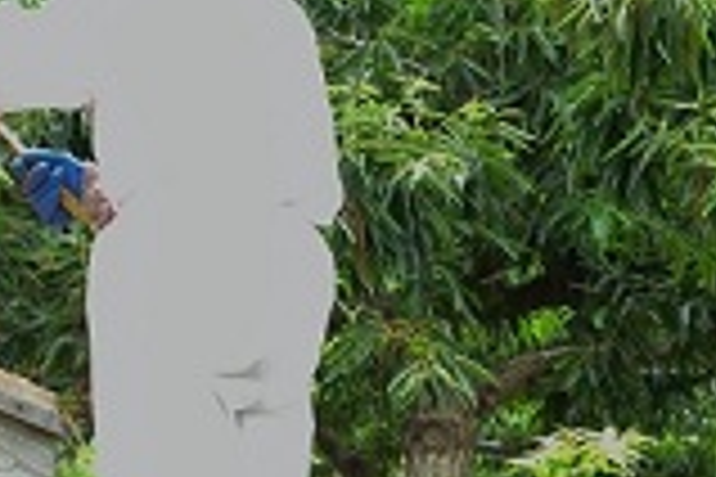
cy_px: 94
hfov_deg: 10.6
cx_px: 18
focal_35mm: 192
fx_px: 3818
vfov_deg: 7.1
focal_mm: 45
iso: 125
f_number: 5.6
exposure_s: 1/28
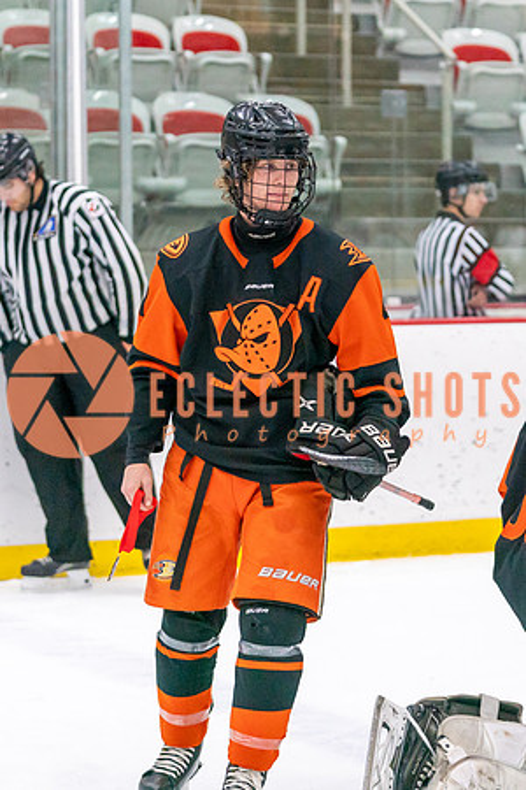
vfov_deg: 16.8
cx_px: 224
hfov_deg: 11.2
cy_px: 356
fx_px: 2674
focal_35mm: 122
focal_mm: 74
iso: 3200
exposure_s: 1/1250
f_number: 2.8
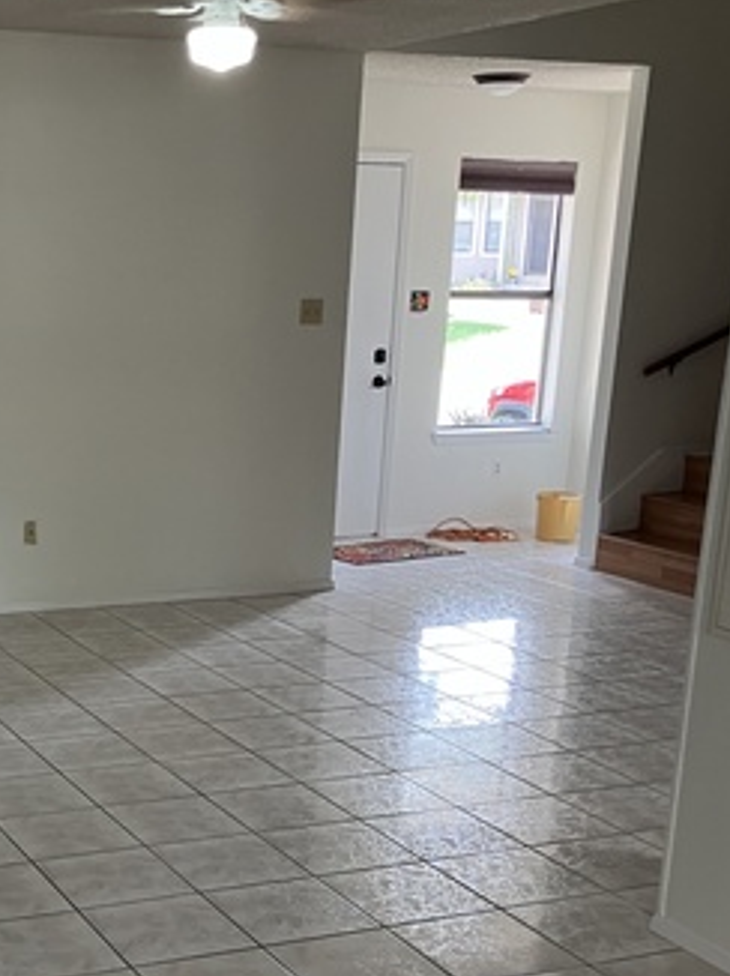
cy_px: 722
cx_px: 48
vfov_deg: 34.3
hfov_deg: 25.5
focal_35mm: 55
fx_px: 1549
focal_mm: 3.99
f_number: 1.8
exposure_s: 1/60
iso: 100
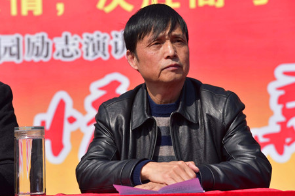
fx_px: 1089
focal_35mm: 133
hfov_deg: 15.4
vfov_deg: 10.3
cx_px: 138
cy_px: 102
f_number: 6.3
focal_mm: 120
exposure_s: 1/640
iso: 200
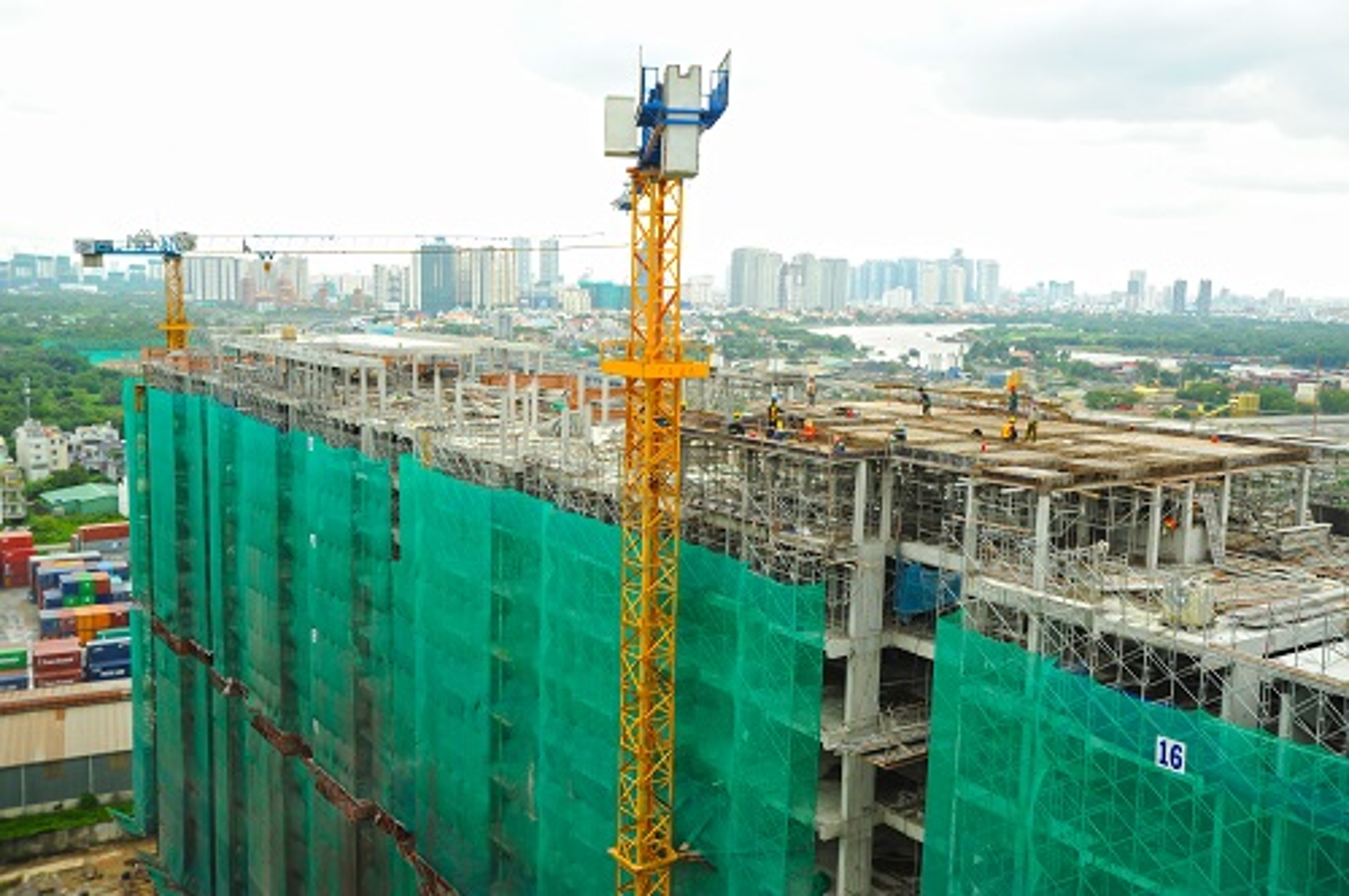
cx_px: 674
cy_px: 448
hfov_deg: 55.9
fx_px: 1272
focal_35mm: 34
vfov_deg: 38.8
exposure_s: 1/320
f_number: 9
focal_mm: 34
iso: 1000
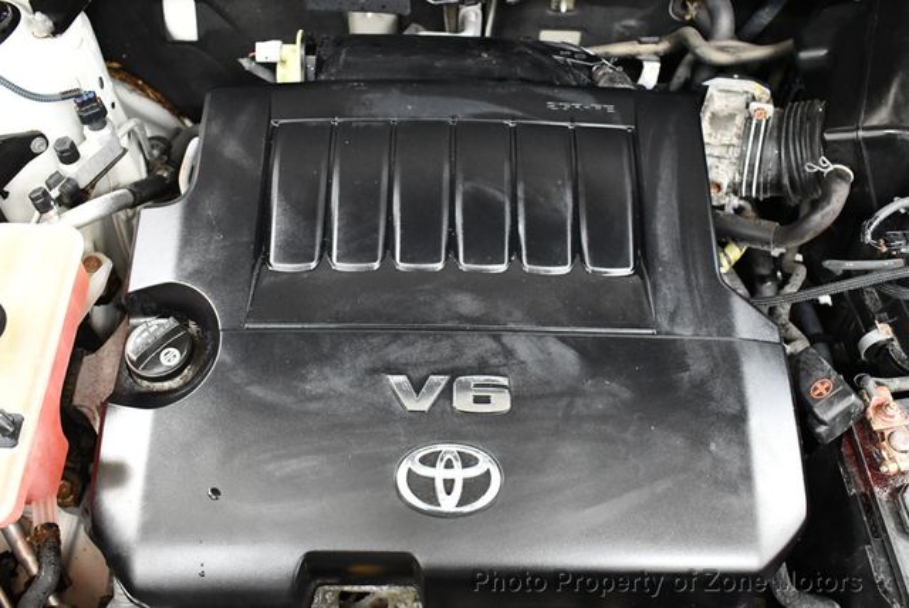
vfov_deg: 36.9
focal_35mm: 36
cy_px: 304
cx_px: 454
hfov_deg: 53.1
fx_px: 910
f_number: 3.5
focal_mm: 18
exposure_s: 1/60
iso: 4000
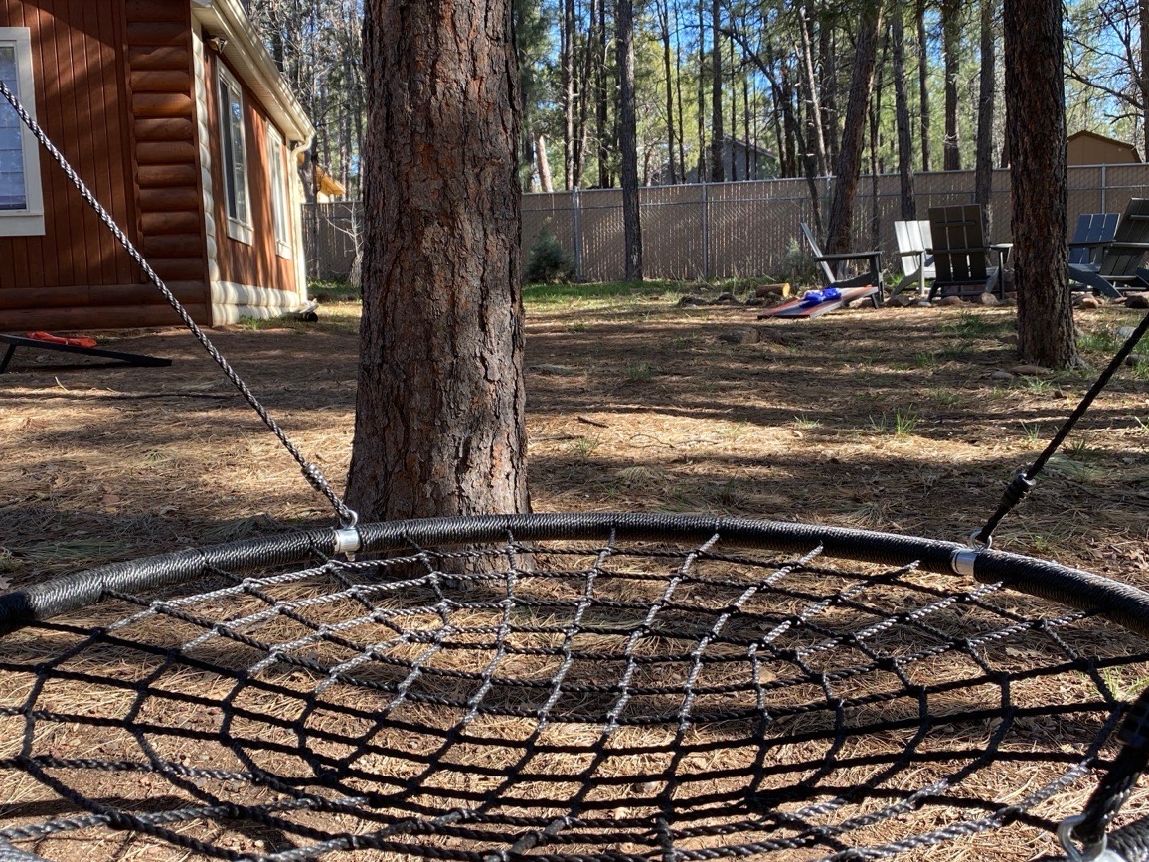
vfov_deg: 39.7
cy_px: 425
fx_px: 1195
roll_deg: +2.1
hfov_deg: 51.3
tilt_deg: -4.4
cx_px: 545
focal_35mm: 36
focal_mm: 4.25
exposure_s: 1/297
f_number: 1.8
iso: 32
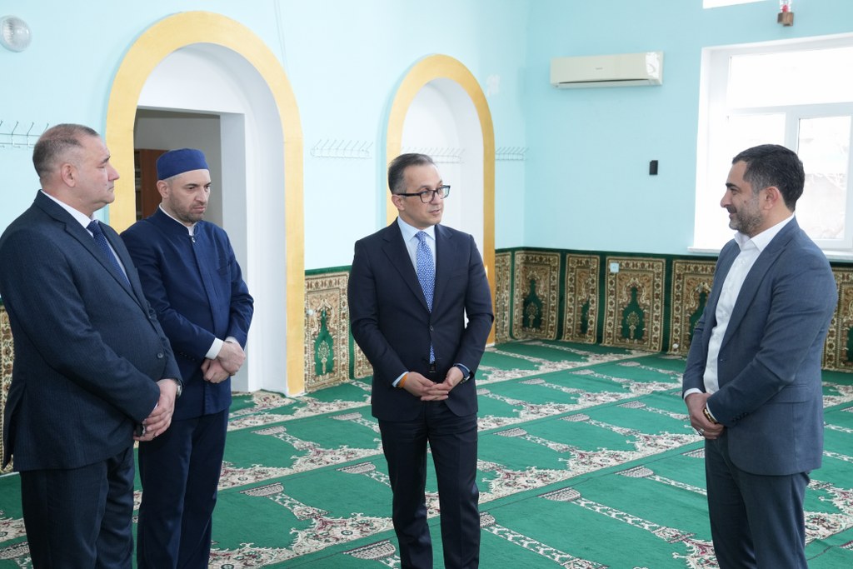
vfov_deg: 33.4
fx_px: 948
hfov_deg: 48.5
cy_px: 284
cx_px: 426
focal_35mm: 40
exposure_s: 1/200
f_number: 4.5
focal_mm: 40
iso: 1600
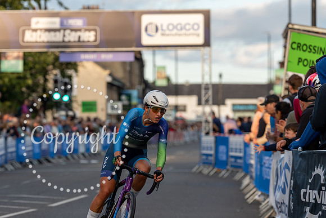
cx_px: 127
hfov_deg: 11.2
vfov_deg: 7.5
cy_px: 110
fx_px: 1655
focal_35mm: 183
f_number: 3.5
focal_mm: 136
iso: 320
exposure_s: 1/800
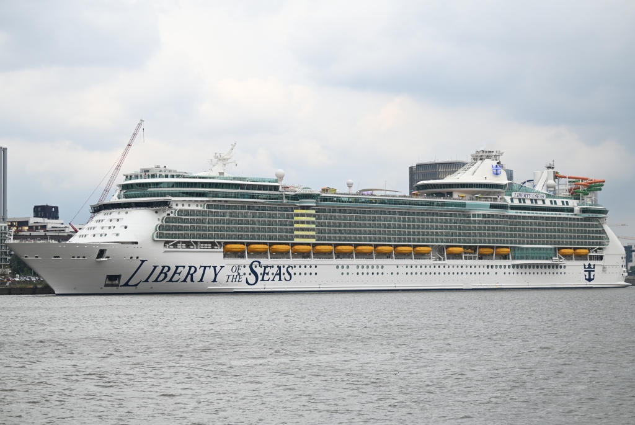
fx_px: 1412
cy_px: 212
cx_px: 318
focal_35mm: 80
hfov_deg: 25.3
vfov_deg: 17.1
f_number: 5
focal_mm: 80
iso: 200
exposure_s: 1/400
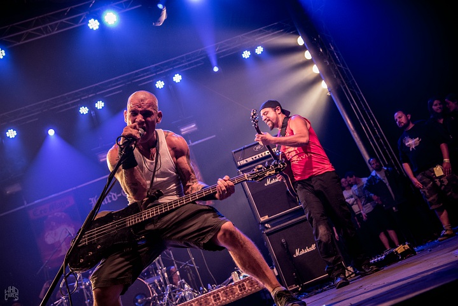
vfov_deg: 36.9
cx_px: 229
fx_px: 458
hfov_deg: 53.1
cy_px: 153
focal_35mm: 36
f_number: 4.5
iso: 1600
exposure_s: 1/100
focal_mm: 36
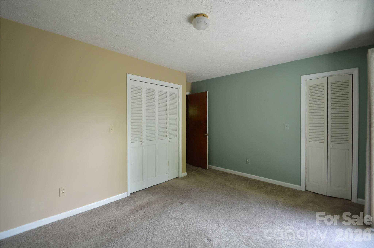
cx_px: 187
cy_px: 124
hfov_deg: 100.4
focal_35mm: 15
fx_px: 156
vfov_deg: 77.2
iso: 400
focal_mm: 10
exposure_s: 1/60
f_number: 4
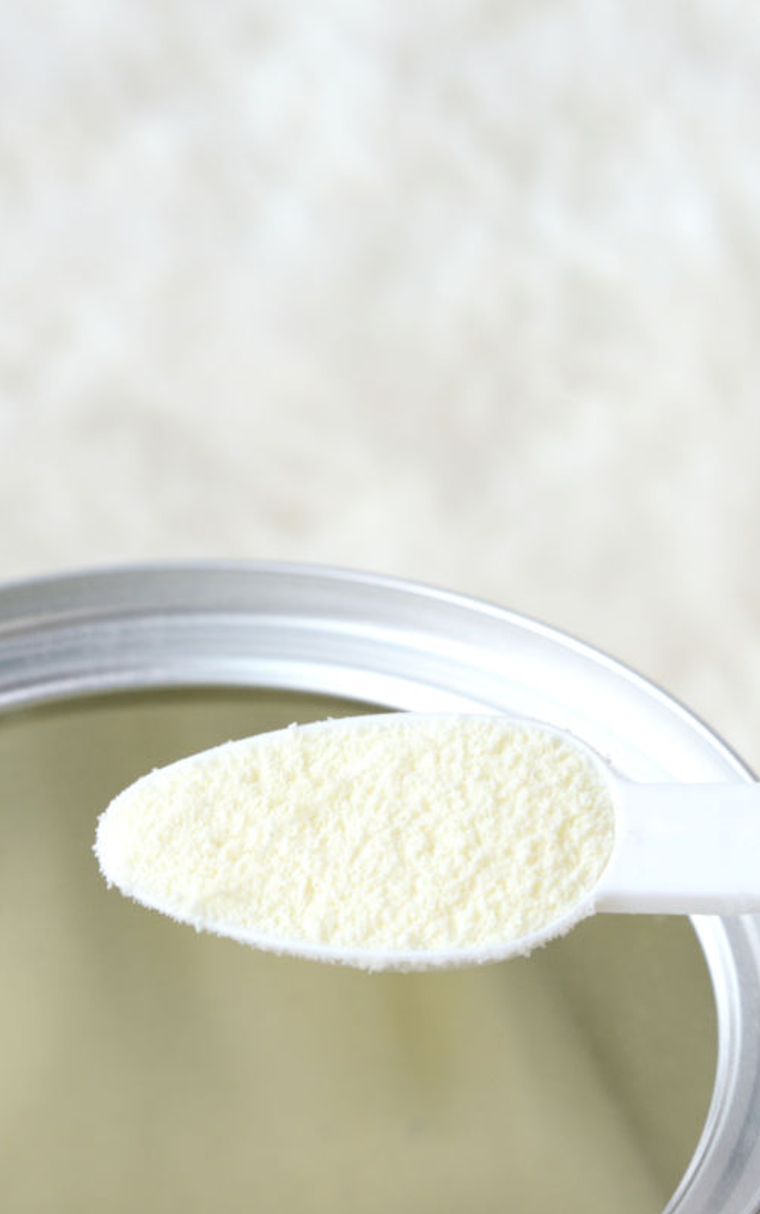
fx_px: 5098
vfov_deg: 13.6
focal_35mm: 154
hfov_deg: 8.5
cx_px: 572
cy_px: 611
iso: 640
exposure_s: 1/80
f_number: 10
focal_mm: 100
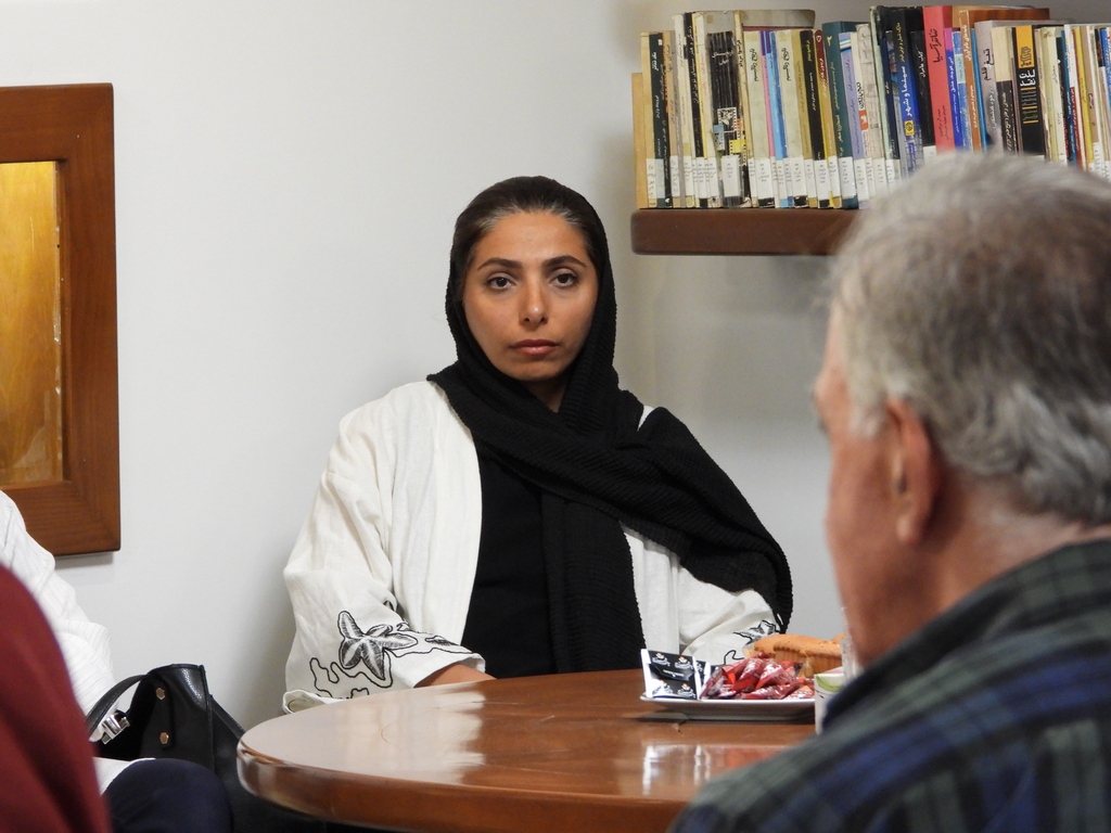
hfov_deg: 7.8
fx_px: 8184
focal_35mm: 255
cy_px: 416
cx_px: 556
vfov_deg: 5.8
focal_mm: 45.8
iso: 800
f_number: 4.5
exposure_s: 1/10
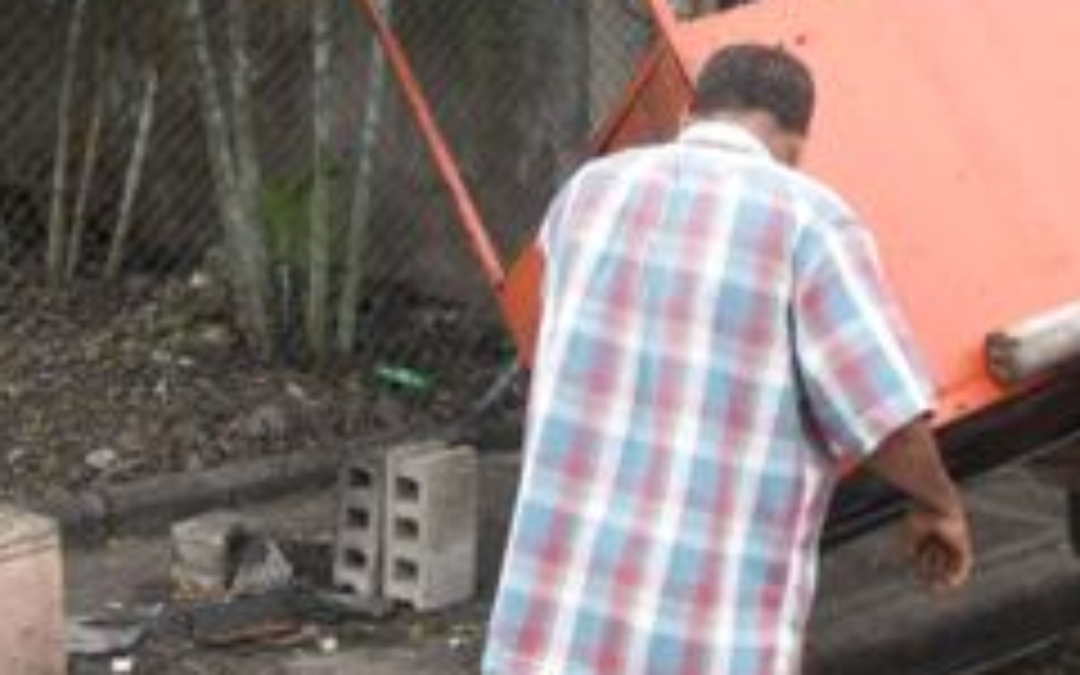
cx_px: 914
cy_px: -27
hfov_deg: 25.5
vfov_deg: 16.1
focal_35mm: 79
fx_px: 2325
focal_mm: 7
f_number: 3
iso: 100
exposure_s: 1/180
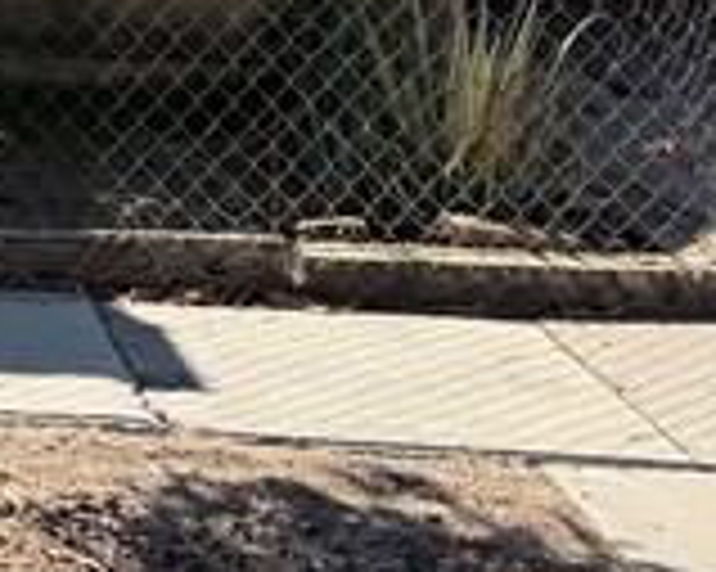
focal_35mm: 151
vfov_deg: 9.8
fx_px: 3198
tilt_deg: -1.4
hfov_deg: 11.6
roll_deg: +0.0
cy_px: -342
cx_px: -680
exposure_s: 1/4405
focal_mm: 6.76
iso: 80
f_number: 1.78
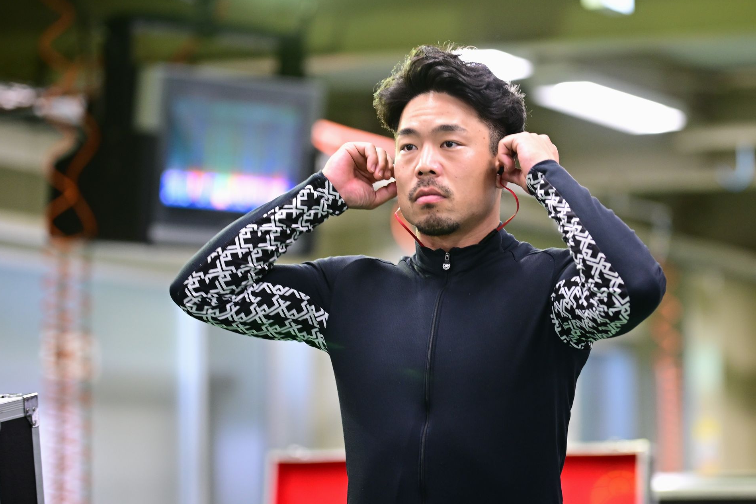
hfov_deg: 13.0
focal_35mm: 158
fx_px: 3318
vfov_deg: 8.7
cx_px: 397
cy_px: 249
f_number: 1.8
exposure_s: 1/160
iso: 800
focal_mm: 100
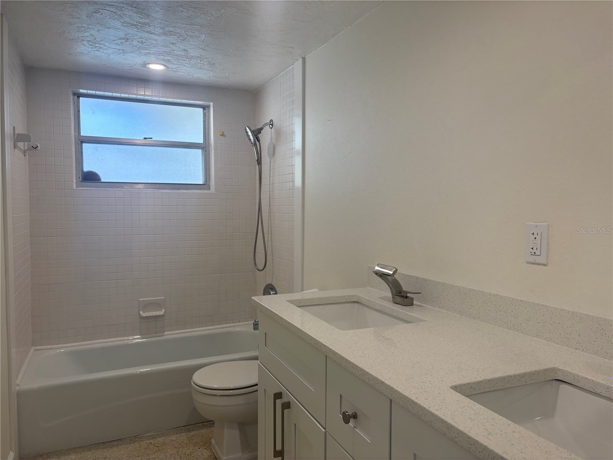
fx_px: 460
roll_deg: +0.1
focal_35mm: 26
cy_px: 230
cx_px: 306
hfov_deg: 67.3
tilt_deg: -2.7
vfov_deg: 53.1
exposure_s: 1/125
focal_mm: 5.96
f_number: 1.6
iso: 64
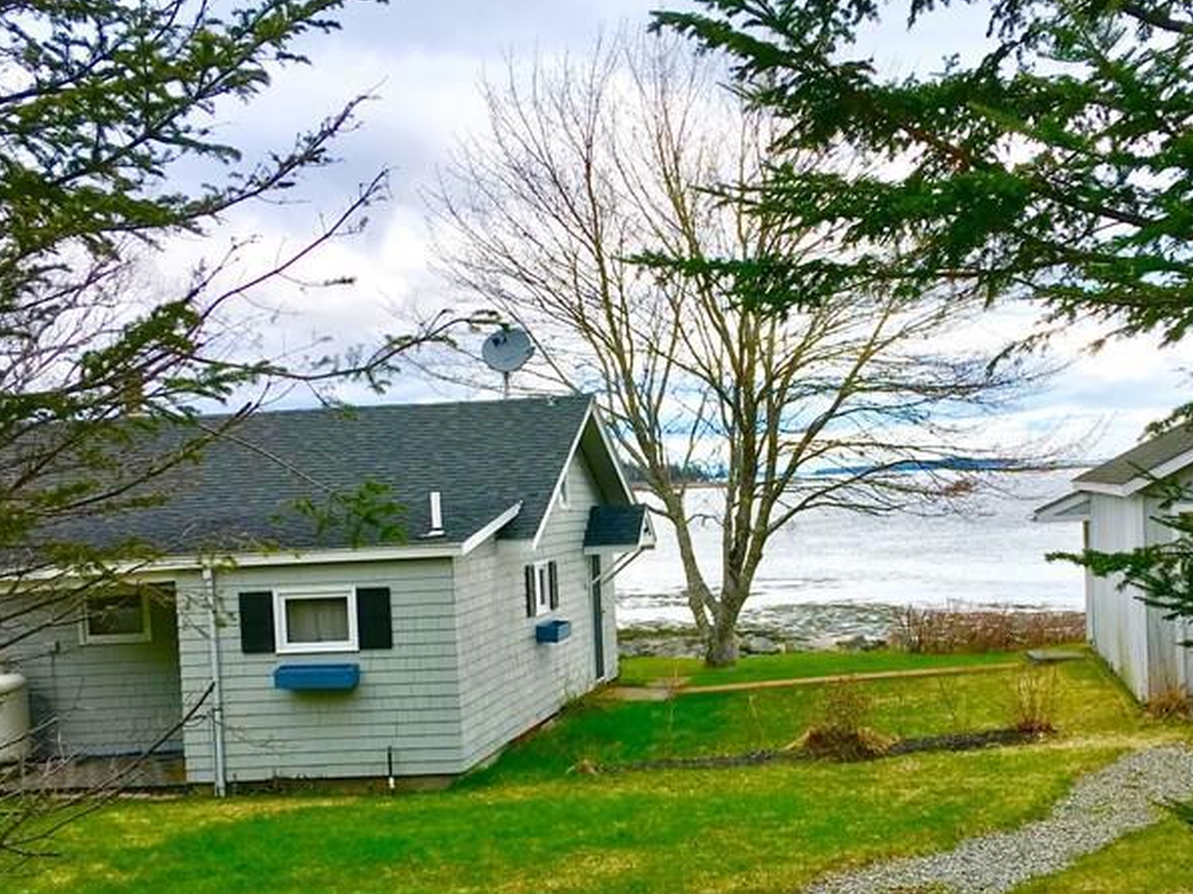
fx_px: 1722
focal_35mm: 50
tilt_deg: -2.6
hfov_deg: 38.0
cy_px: 581
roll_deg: +2.5
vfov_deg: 28.9
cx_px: 729
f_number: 2.2
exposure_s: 1/986
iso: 25
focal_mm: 4.15
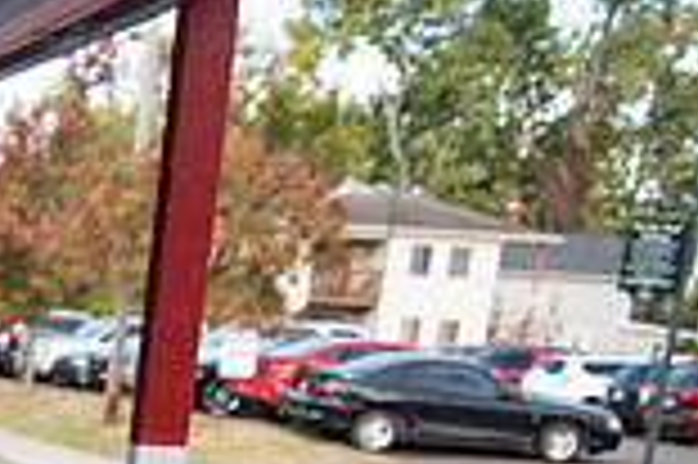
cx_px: -576
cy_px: 854
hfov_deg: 17.9
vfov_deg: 13.5
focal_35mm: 90
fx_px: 1743
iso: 250
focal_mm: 24
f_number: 4.5
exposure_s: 1/320
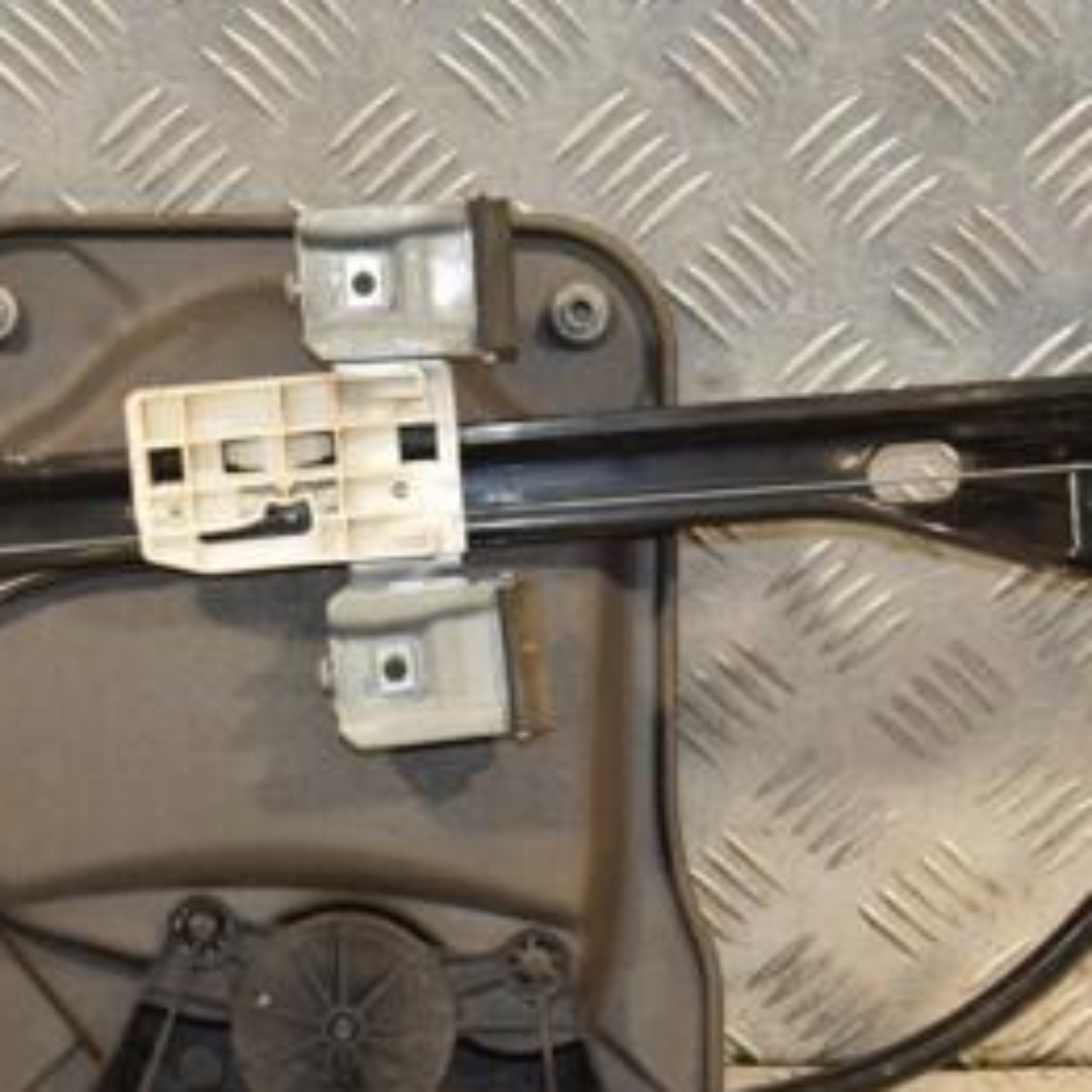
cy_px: 674
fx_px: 4176
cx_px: 473
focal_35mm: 117
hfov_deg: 14.9
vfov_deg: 14.9
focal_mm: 40
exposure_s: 1/125
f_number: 4.8
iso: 800
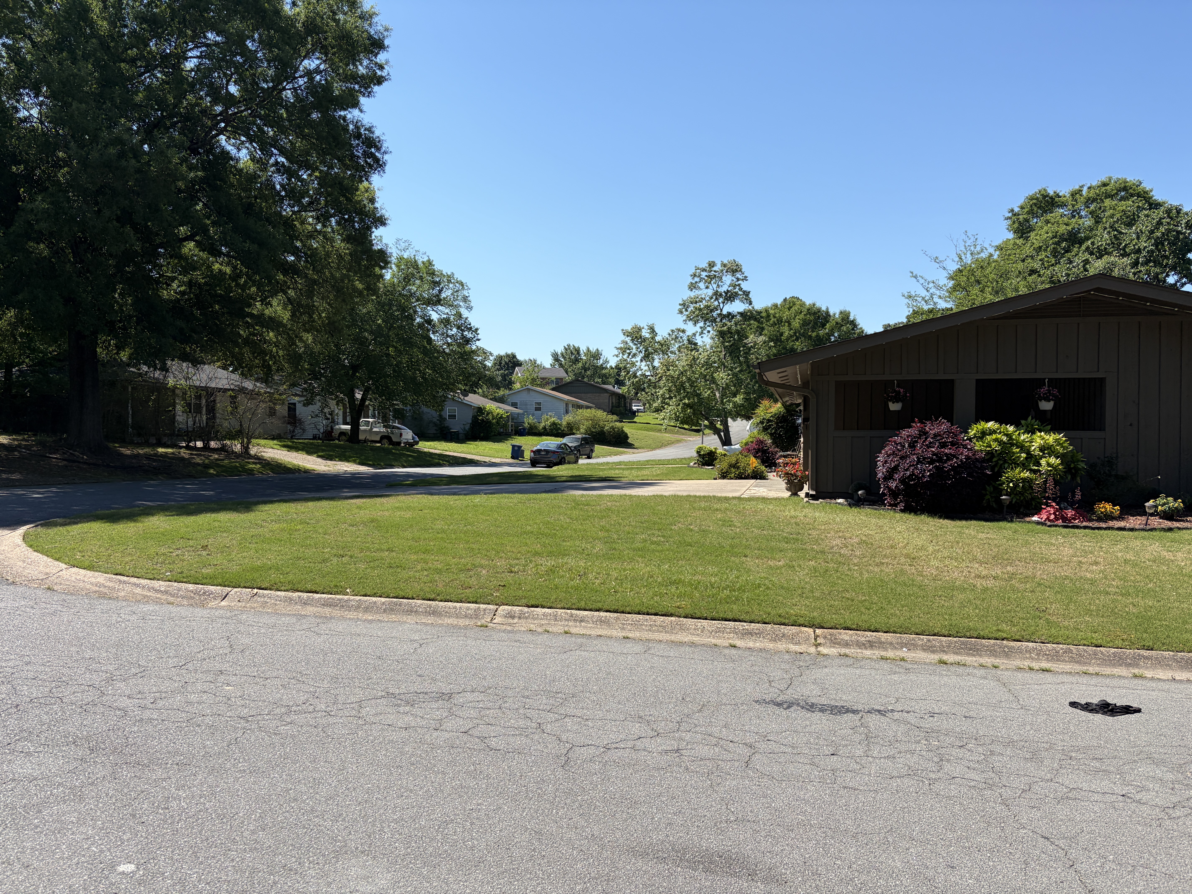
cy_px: 447
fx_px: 895
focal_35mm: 26
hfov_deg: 67.3
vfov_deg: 53.1
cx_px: 596
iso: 50
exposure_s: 1/2985
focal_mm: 5.96
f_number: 1.6
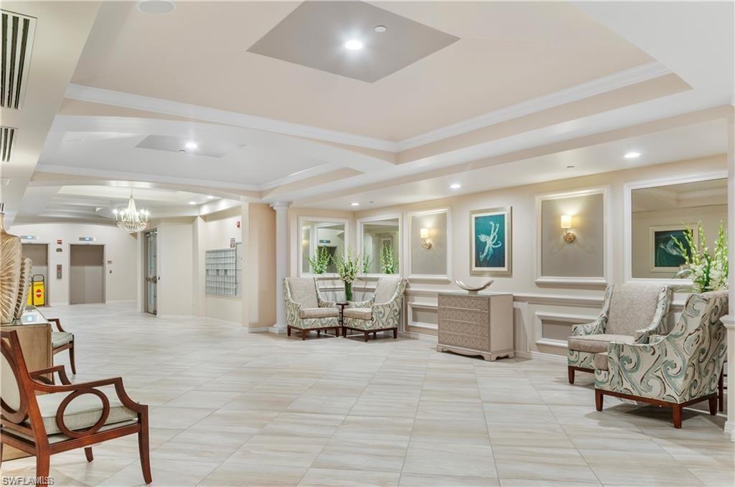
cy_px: 244
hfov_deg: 73.8
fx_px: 489
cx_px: 368
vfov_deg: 53.0
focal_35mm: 24
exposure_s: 1.6
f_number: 8
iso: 200
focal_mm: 16
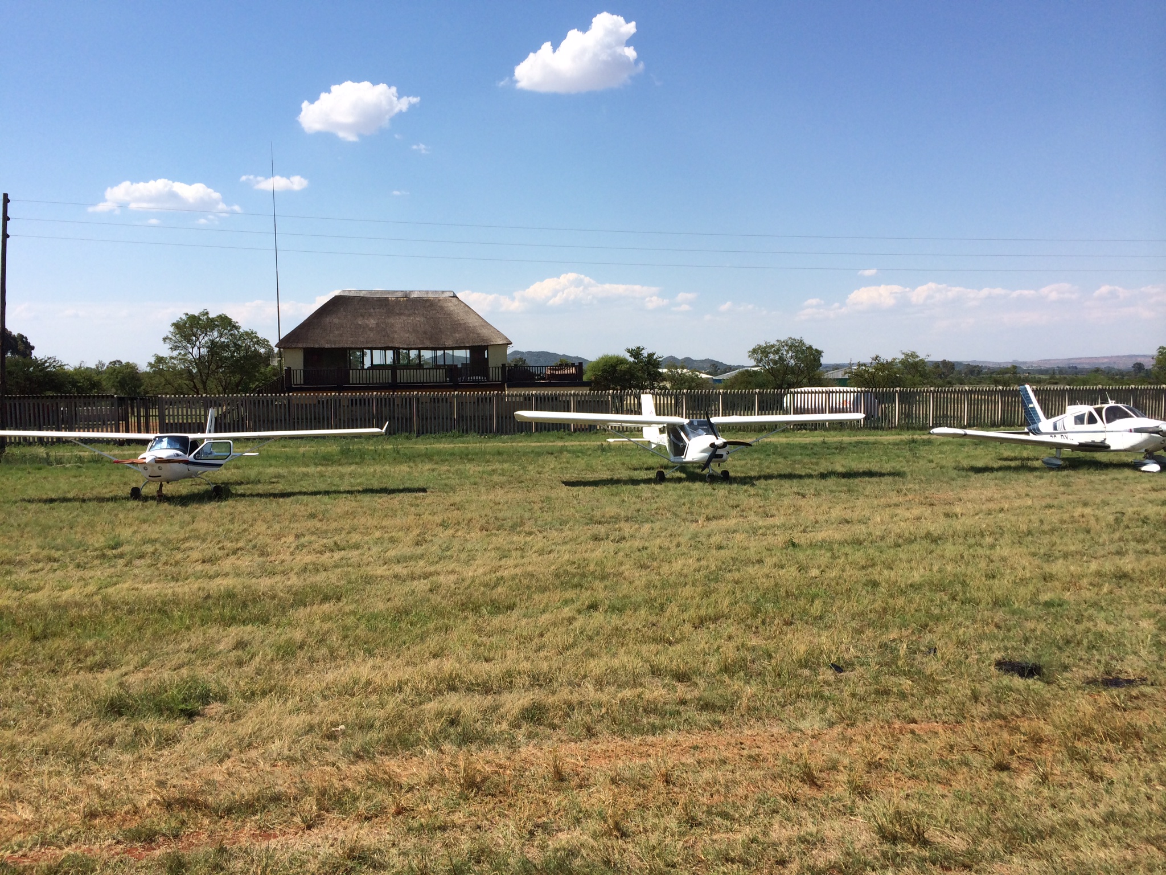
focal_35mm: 30
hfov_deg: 60.0
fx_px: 1011
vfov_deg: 46.8
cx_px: 583
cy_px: 438
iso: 32
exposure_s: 1/2740
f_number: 2.2
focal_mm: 4.12
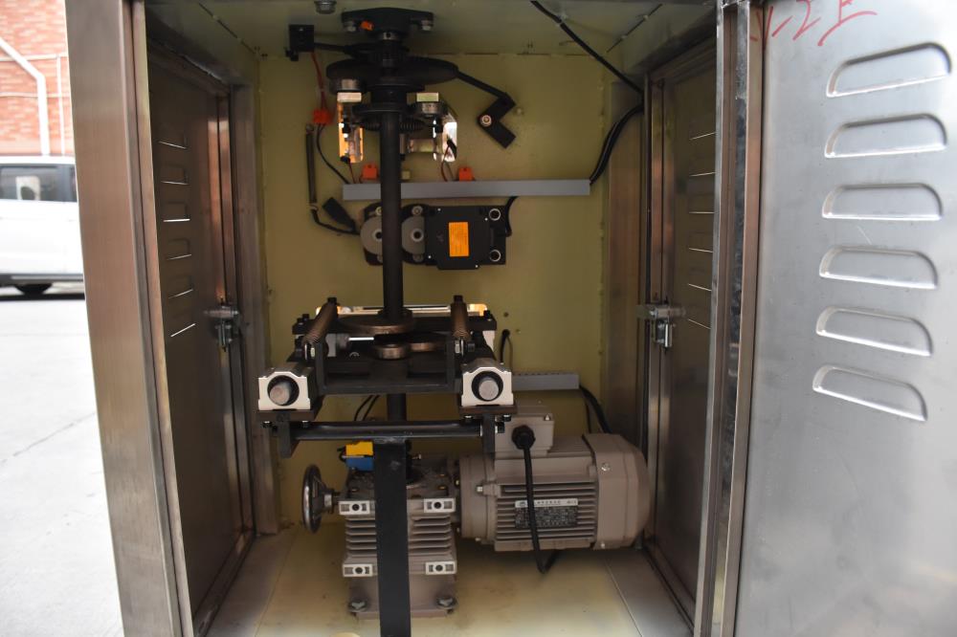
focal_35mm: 27
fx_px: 717
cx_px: 478
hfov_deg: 67.4
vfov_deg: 47.9
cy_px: 318
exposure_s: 1/100
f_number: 5
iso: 1000
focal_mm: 18
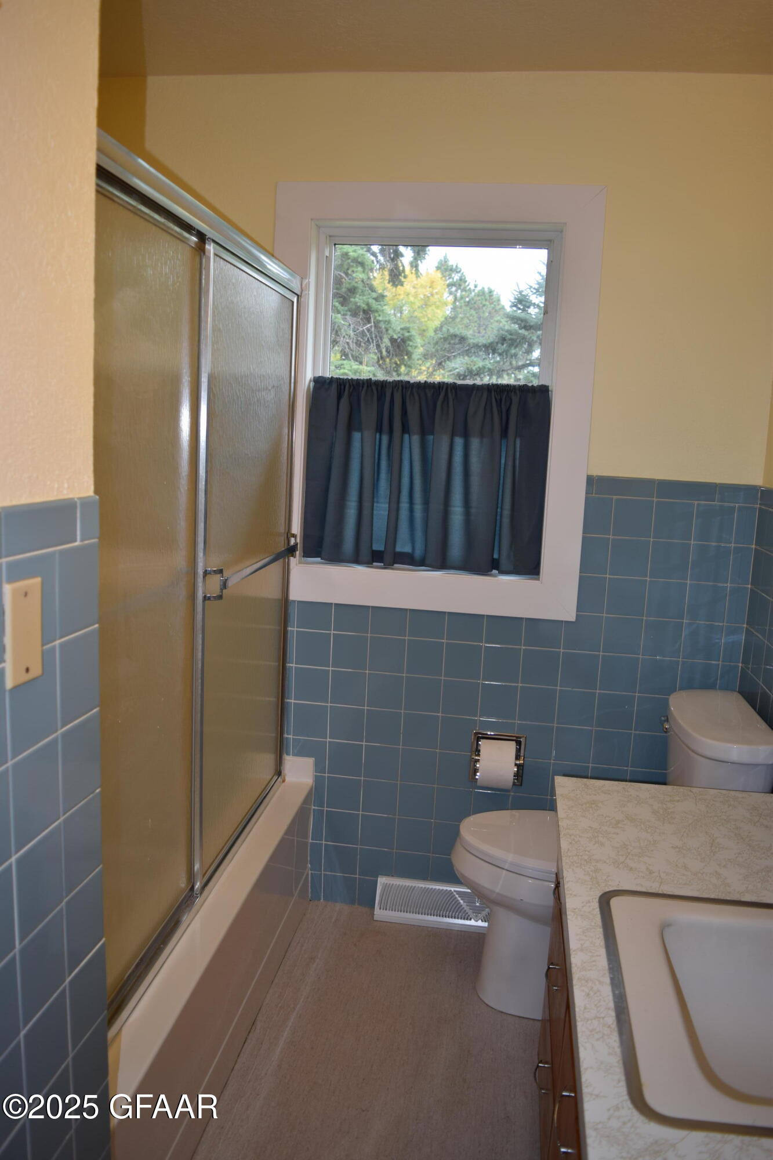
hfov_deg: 47.9
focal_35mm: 27
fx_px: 870
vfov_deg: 67.4
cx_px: 386
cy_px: 580
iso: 100
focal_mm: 18
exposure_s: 1/100
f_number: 3.5
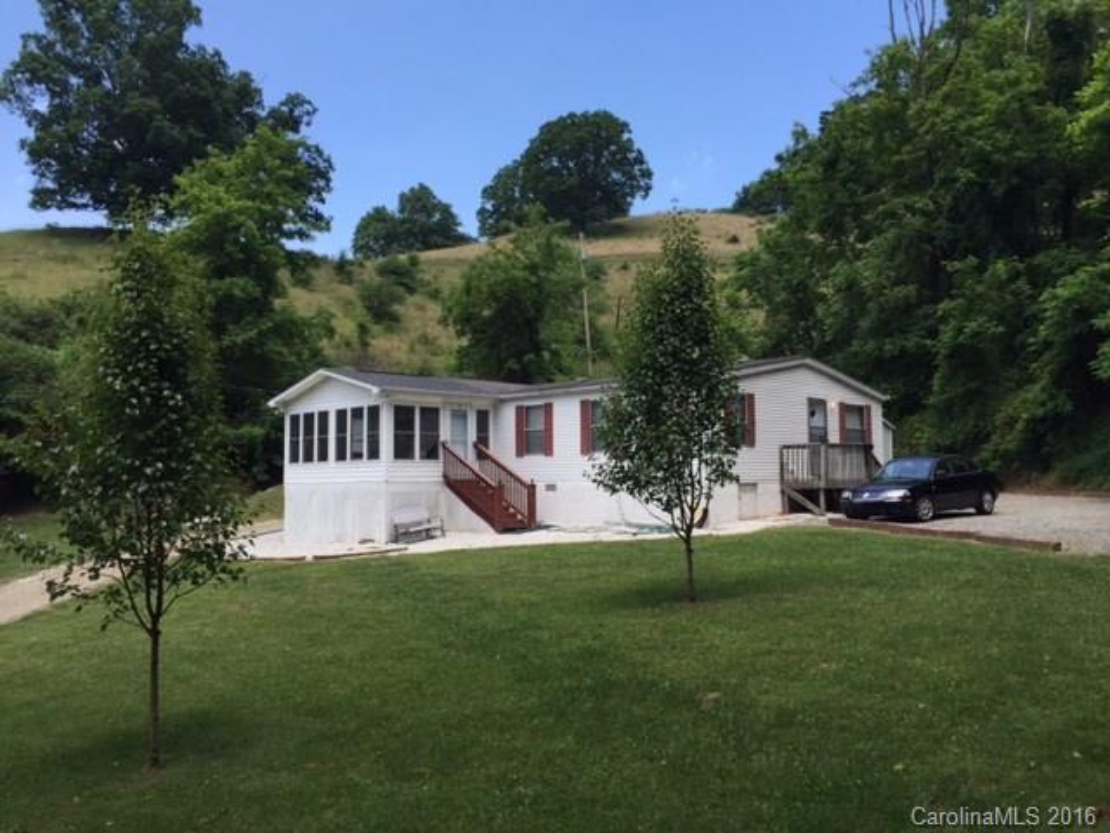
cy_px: 416
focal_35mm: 29
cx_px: 555
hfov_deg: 61.7
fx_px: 930
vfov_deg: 48.2
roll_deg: -1.1
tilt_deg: +3.8
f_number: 2.2
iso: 32
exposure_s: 1/719
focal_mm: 4.15
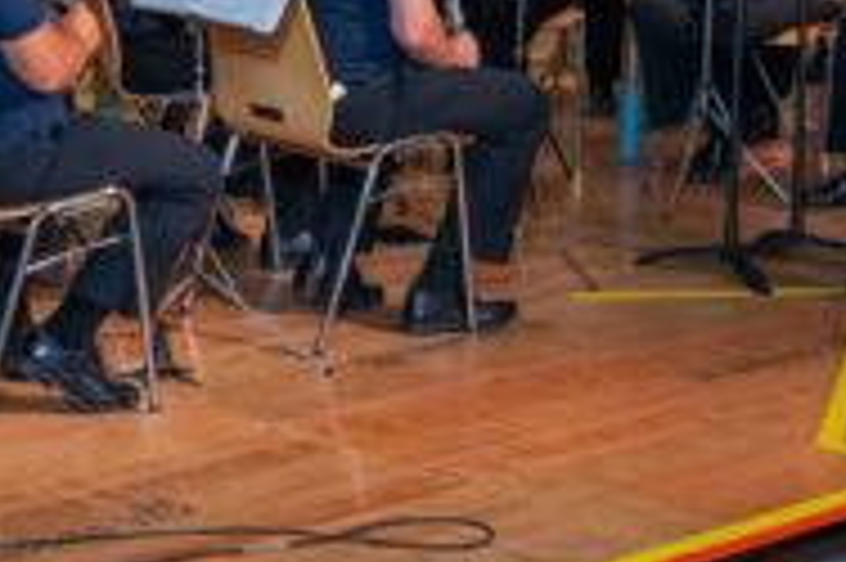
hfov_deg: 17.8
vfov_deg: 11.7
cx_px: 158
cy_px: -155
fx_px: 2677
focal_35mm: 114
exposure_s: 1/125
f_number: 8
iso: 2500
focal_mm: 33
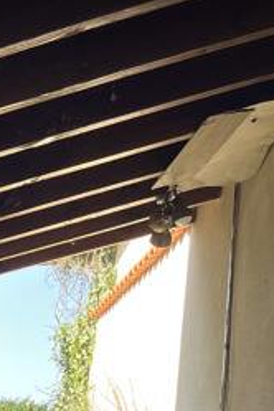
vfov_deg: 21.7
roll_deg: -3.3
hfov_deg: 13.1
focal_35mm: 87
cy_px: 490
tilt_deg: -1.7
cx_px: -309
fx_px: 993
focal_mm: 5.1
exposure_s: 1/304
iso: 50
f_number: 1.6
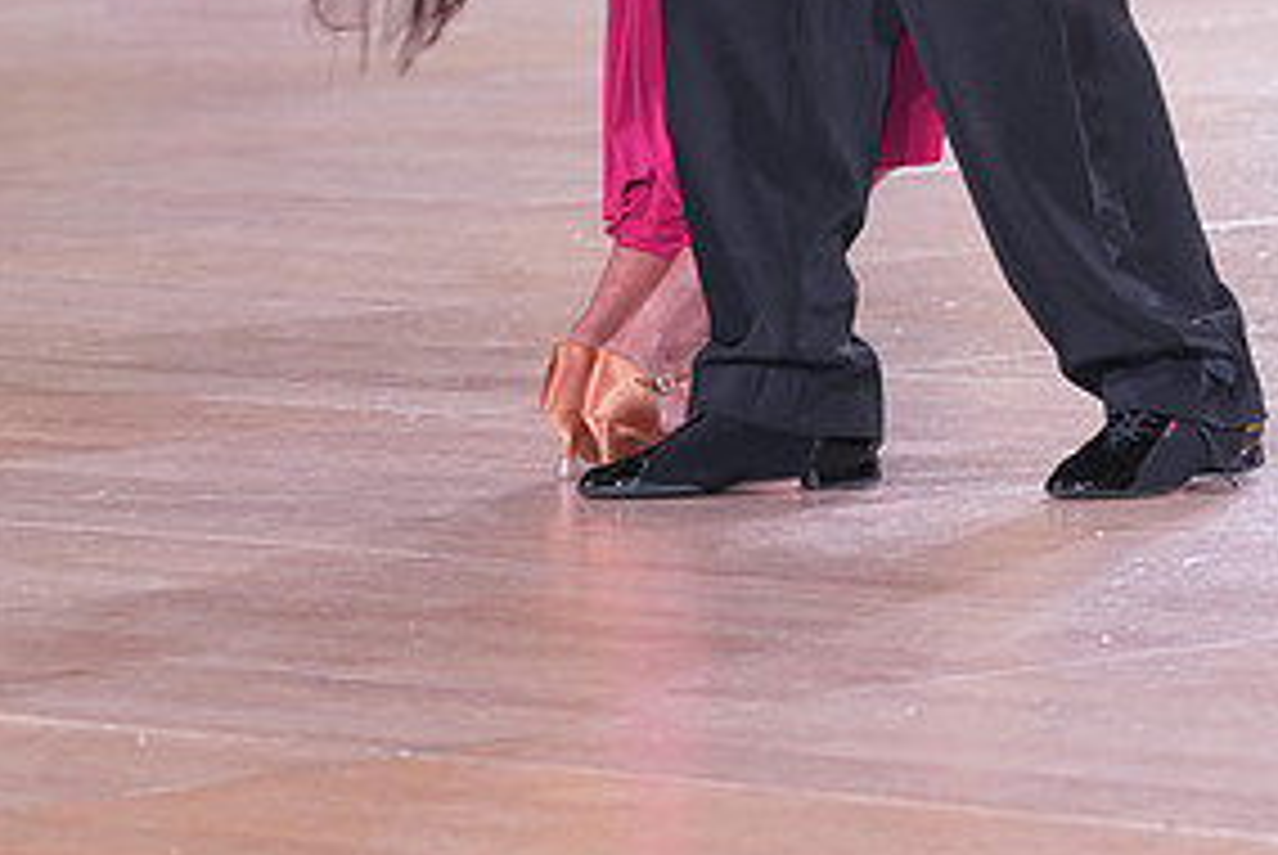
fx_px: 11087
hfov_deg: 6.6
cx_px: 646
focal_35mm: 312
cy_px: -414
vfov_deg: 4.4
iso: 2500
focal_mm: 153
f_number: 5
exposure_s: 1/200
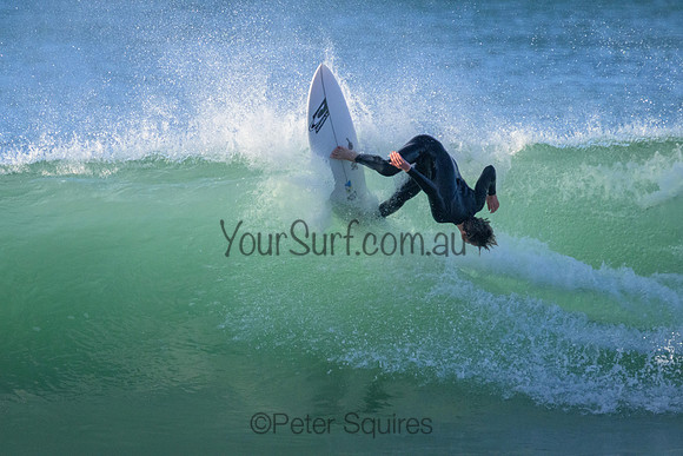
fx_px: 18862
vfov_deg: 1.4
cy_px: 173
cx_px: 287
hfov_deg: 2.1
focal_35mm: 994
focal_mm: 800
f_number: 11
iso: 4500
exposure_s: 1/2000
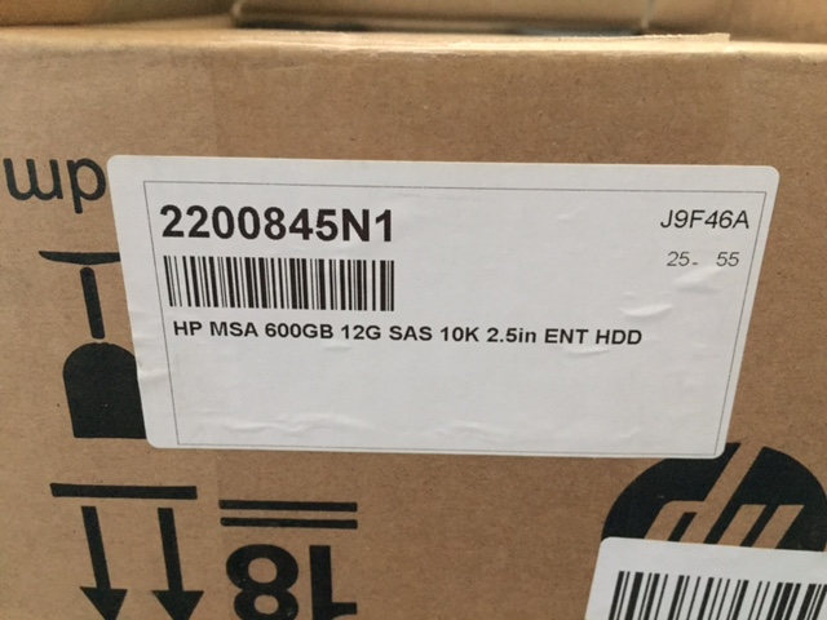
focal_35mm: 29
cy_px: 310
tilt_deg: -21.3
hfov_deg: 61.7
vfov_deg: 48.2
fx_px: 693
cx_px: 414
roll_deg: -2.0
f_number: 2.2
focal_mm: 4.15
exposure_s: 1/17
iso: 640
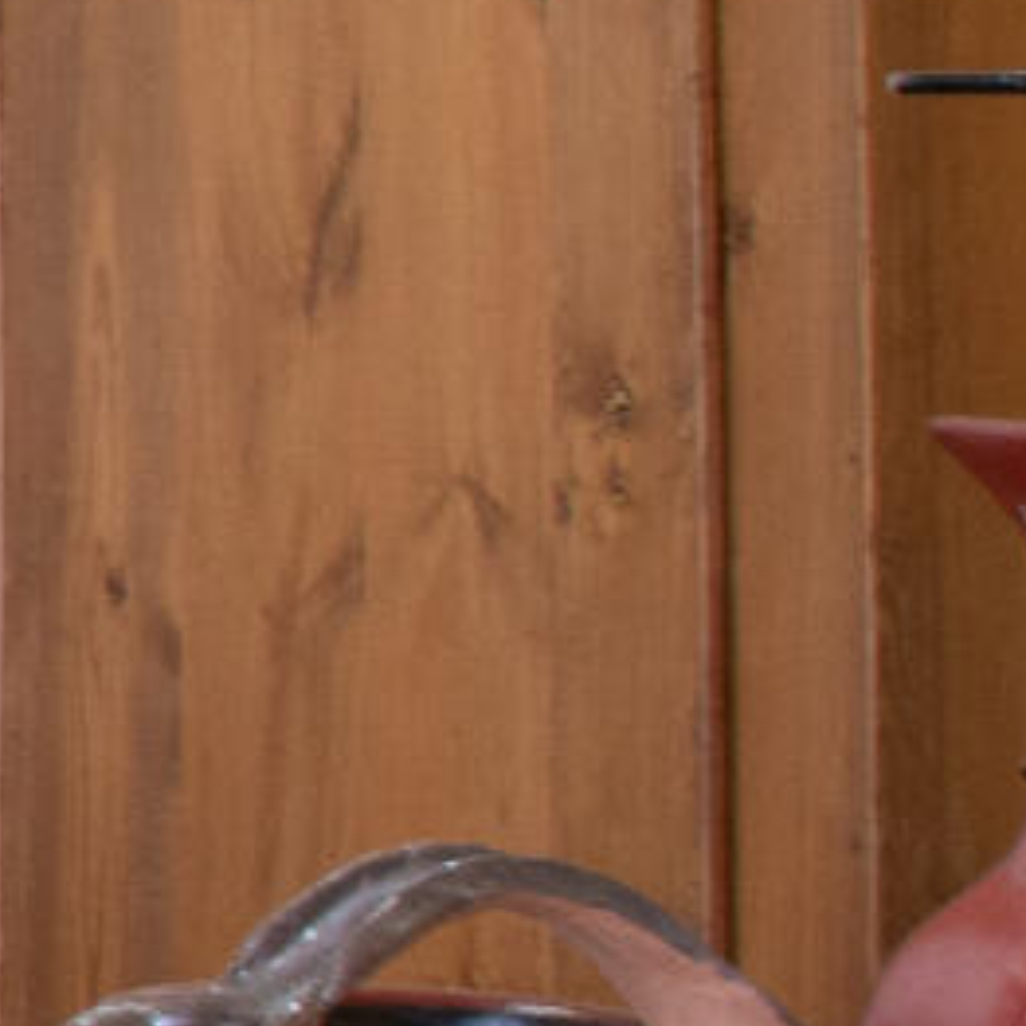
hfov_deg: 6.9
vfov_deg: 11.8
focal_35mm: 146
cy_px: -121
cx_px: -3740
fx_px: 4896
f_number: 11
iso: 100
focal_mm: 10
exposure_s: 1/2
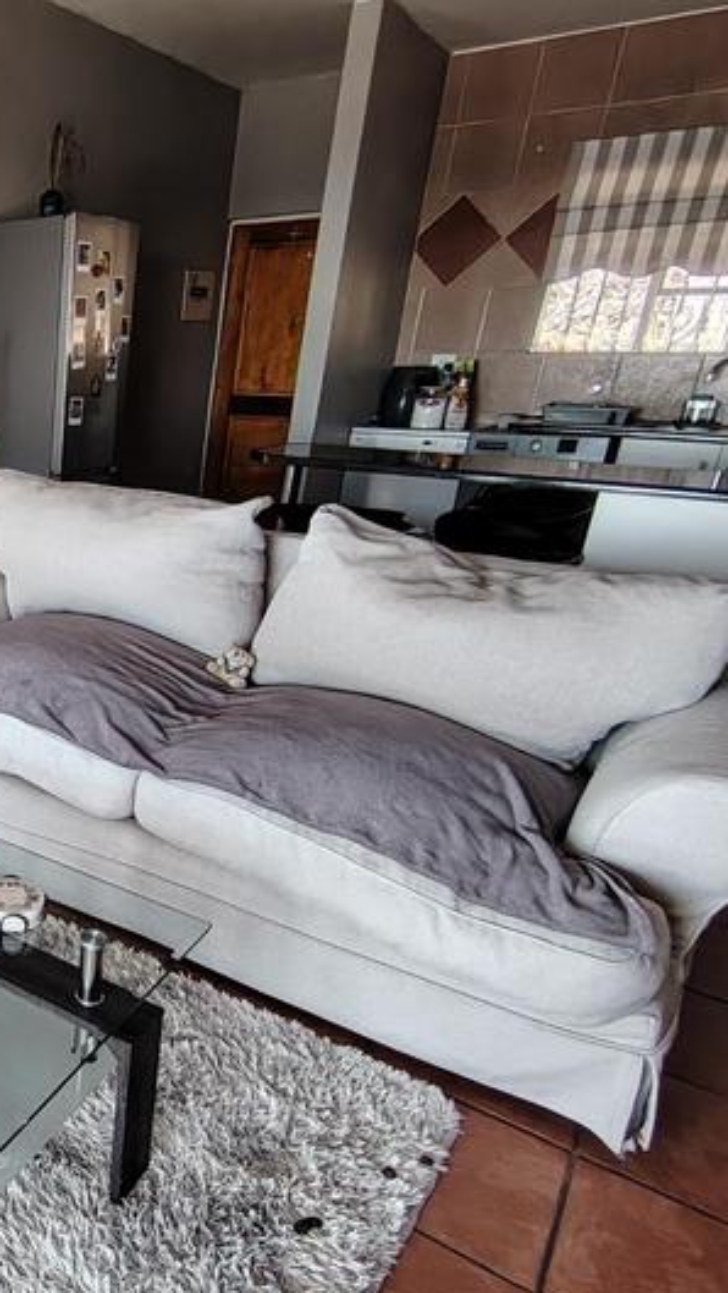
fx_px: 960
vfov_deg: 67.7
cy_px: 711
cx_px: -112
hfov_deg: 34.5
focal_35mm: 28
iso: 120
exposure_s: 1/50
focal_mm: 1.42
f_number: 2.2
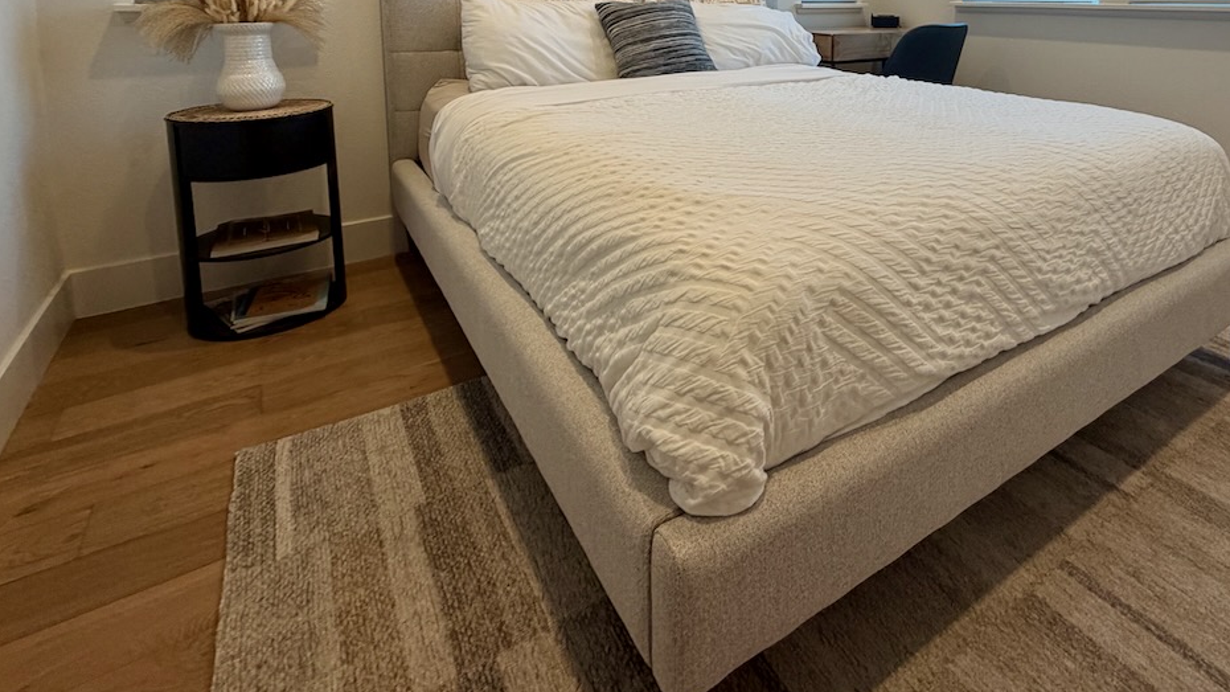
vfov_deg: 48.0
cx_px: 791
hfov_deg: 81.8
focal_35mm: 21
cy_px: 69
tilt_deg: -5.5
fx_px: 685
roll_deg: +0.2
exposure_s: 1/120
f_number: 2.2
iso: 100
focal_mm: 2.22
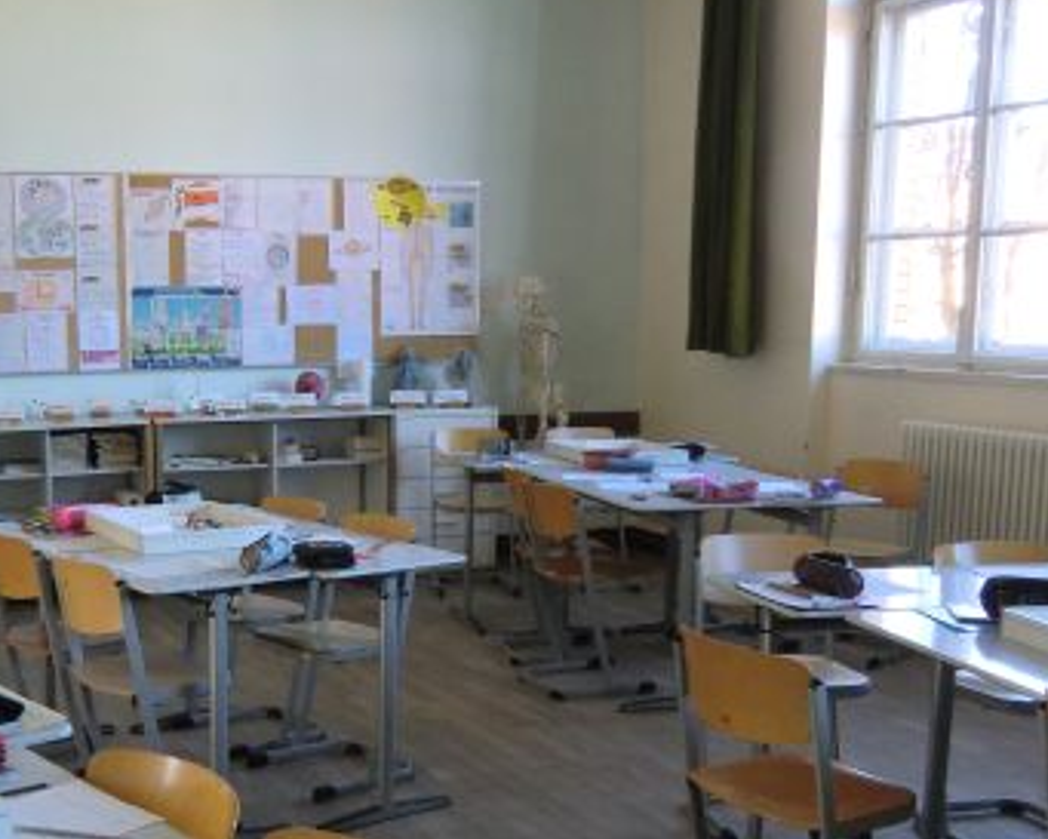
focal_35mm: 44
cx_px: 267
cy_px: 547
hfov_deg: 40.8
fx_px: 1365
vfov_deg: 33.9
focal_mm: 4.3
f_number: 3.2
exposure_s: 1/60
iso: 250
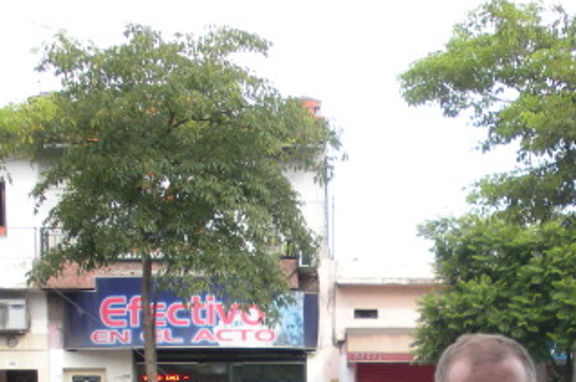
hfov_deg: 21.3
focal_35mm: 94
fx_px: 1502
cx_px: 509
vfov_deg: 13.9
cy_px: 501
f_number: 3.5
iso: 64
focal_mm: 6.3
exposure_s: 1/126
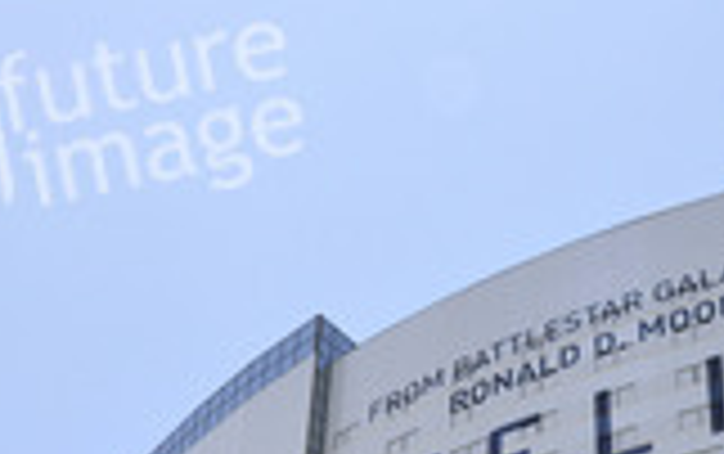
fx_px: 1797
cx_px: 564
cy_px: 805
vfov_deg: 13.1
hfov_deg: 22.5
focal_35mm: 91
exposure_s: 1/500
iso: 800
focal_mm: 24
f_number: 11
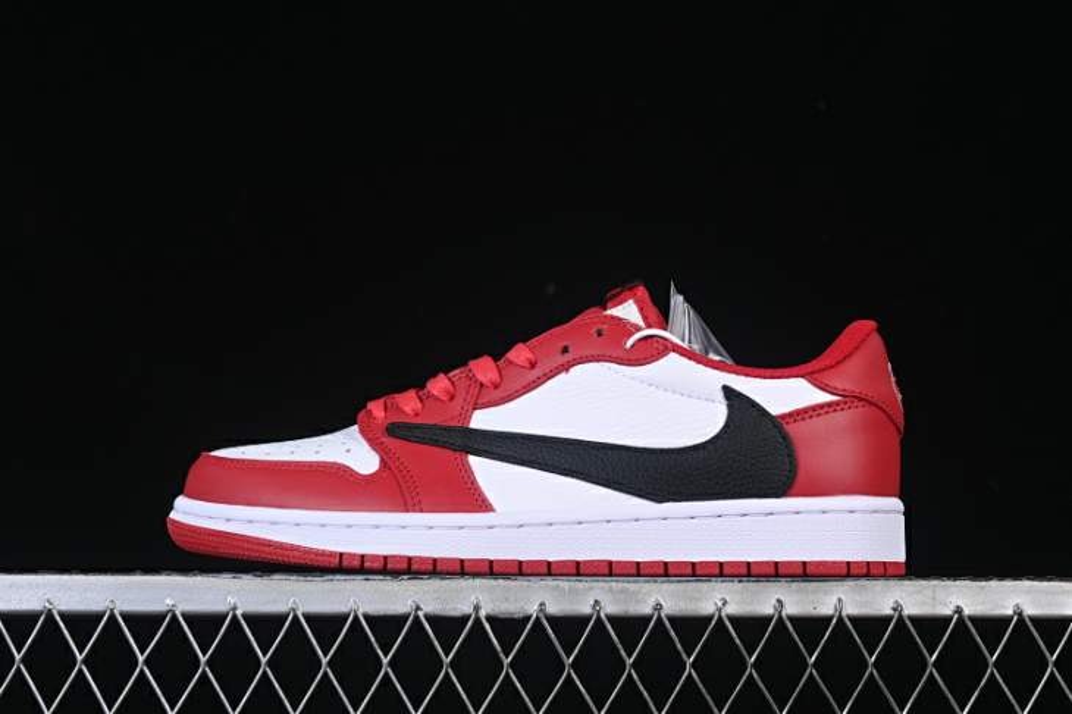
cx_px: 536
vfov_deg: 18.2
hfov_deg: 27.0
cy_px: 357
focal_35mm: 75
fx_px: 2232
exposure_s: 1/80
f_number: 8
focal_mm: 50
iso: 160
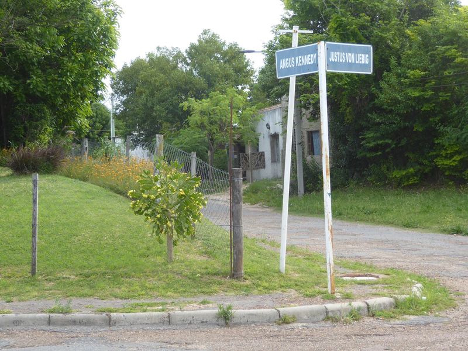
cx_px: 234
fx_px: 1014
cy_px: 176
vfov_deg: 19.6
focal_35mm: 75
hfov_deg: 26.0
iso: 80
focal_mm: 12.5
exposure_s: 1/100
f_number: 4.5
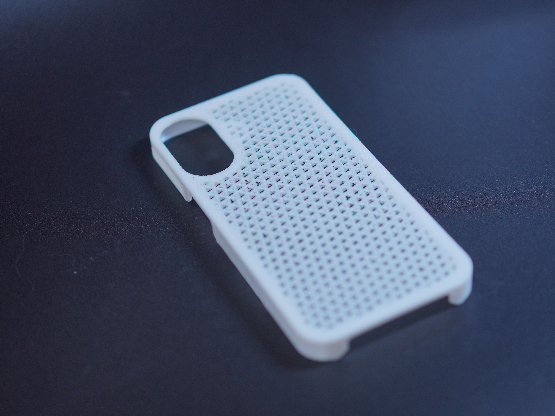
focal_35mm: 82
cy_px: 210
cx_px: 296
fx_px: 1315
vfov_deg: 18.0
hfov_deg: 23.8
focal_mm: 50
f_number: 1.8
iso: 100
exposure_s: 1/80
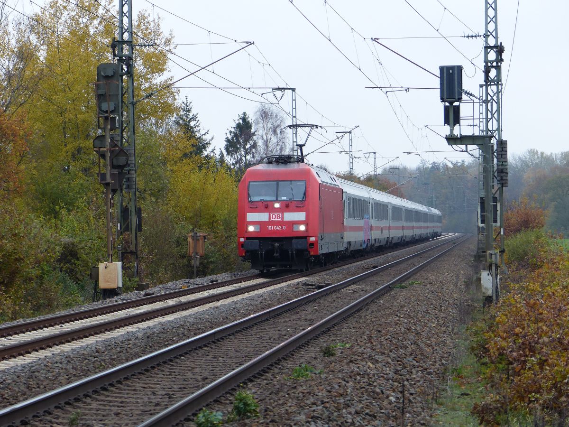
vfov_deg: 9.5
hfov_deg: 12.6
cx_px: 284
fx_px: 2581
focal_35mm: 157
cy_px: 214
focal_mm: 28.3
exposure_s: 1/125
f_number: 3.5
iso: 100
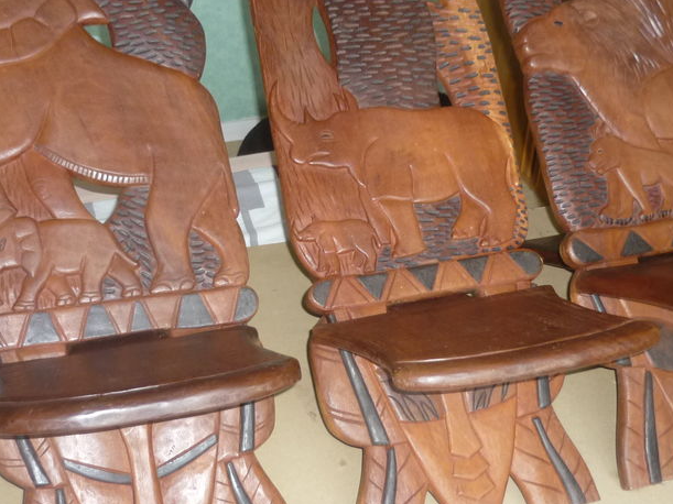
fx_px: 1050
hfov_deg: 35.5
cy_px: 208
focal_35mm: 54
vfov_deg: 27.0
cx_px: 338
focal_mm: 5.5
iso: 200
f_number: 2.8
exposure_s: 1/30
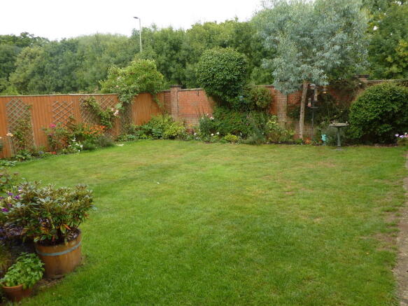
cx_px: 204
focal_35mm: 25
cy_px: 153
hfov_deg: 69.4
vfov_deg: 54.9
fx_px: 295
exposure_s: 1/125
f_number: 3.5
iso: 80
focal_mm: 4.1
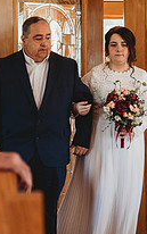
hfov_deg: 6.4
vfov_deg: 10.2
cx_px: 100
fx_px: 1312
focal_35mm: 205
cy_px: 98
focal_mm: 92
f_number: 4
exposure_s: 1/125
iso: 800
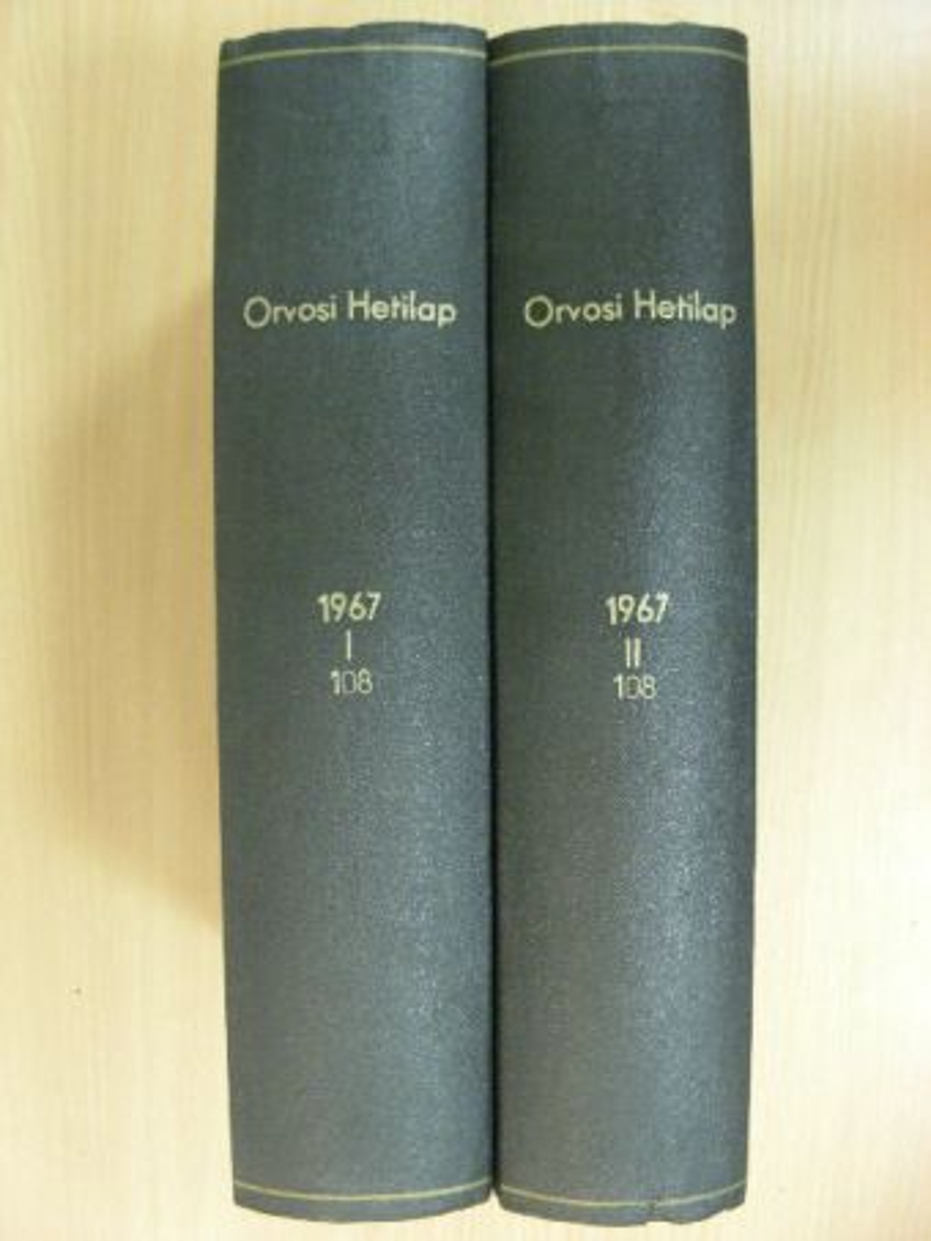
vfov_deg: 49.0
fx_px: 1362
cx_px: 466
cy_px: 620
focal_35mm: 38
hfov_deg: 37.7
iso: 275
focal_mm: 6.3
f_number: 3.5
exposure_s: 1/8
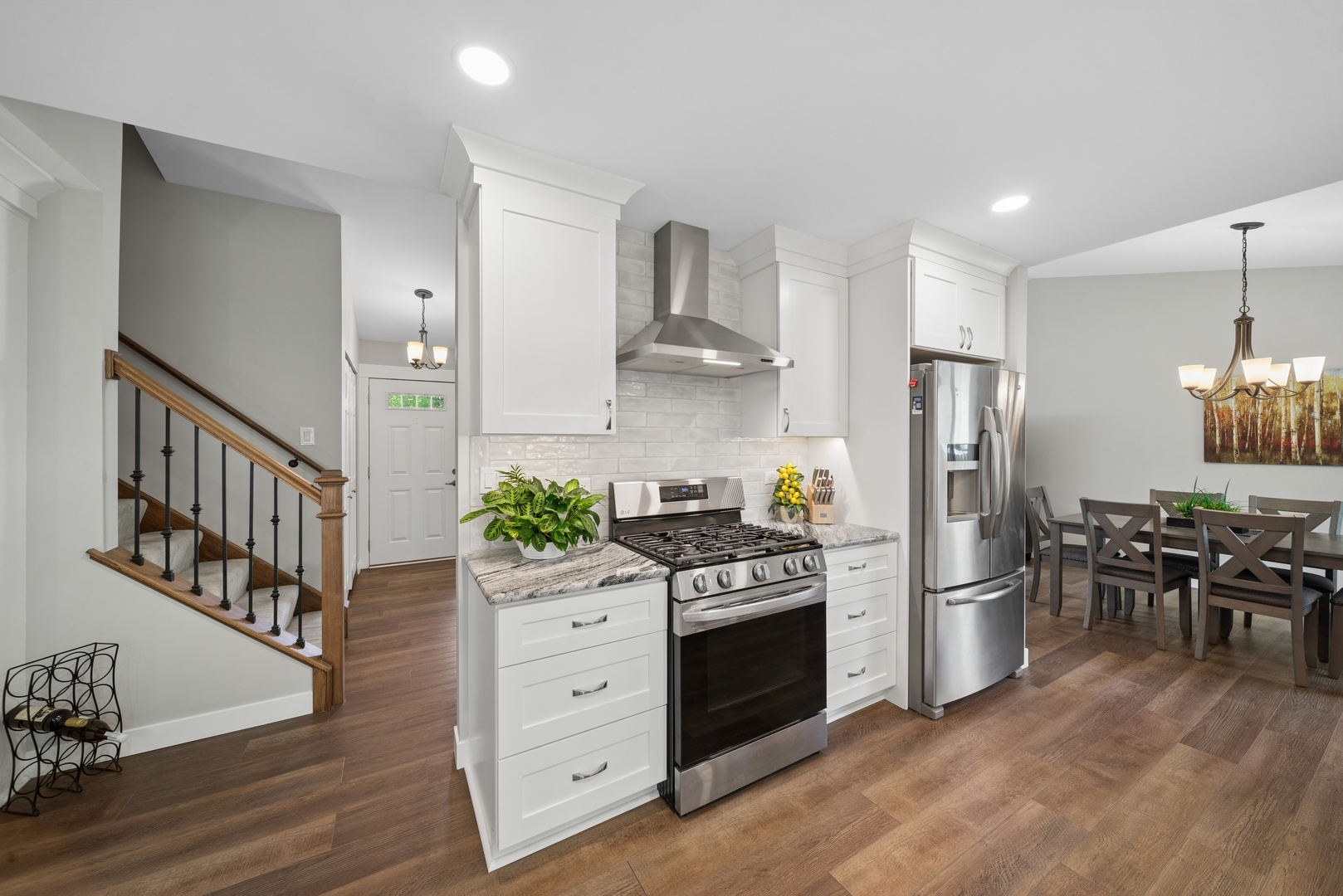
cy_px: 448
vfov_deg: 77.4
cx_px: 672
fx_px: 560
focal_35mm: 15
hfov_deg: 100.4
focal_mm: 15
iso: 400
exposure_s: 1/8
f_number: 8
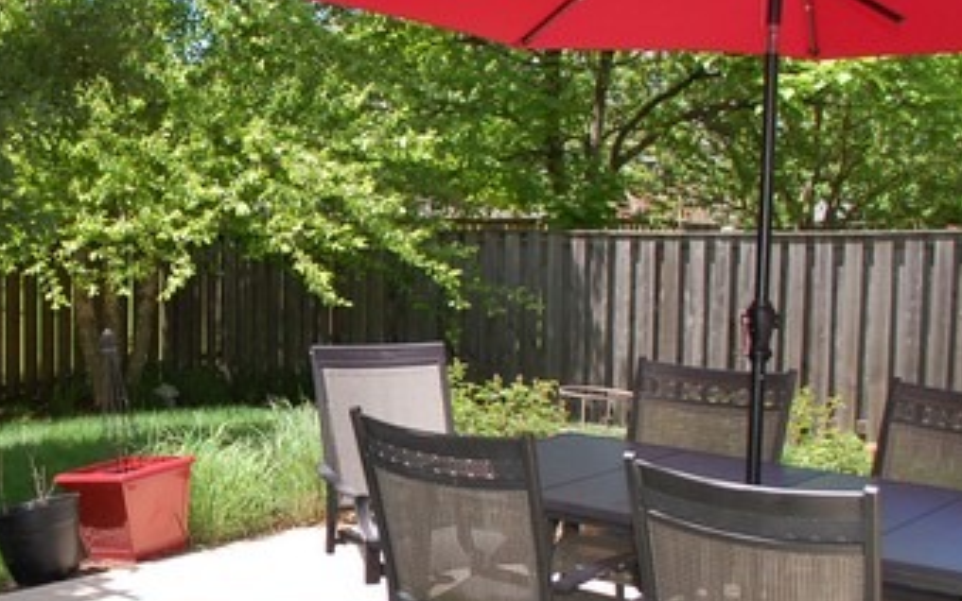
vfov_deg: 24.9
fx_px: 1364
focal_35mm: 52
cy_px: 323
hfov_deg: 36.9
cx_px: 139
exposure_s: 1/500
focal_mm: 18
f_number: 5.6
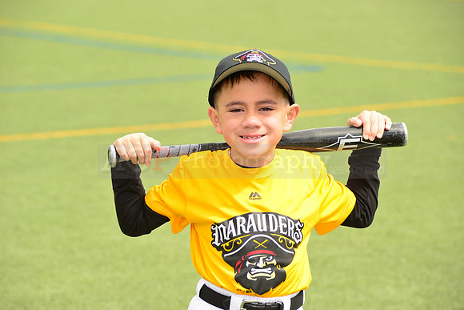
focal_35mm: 160
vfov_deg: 8.6
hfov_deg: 12.8
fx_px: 2063
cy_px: 155
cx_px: 232
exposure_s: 1/250
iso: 200
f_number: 9
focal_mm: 160
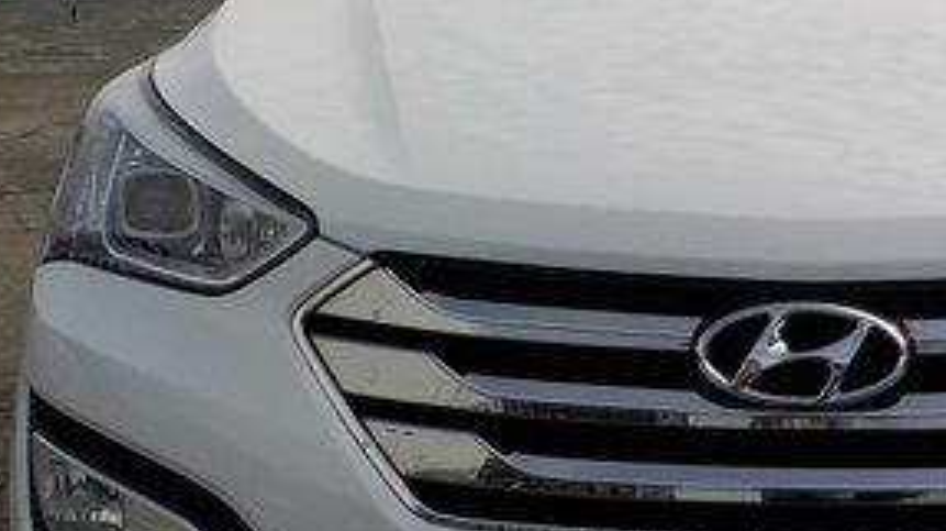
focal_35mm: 73
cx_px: 844
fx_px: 1830
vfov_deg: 16.5
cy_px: 234
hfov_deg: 28.0
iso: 125
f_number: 3.3
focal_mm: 4.1
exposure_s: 1/1600
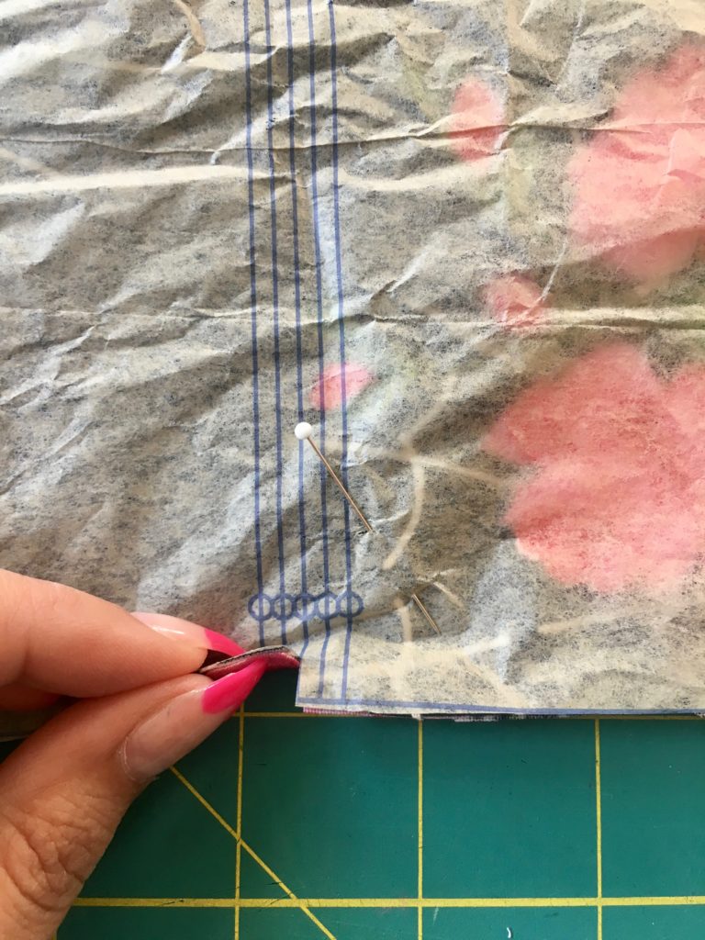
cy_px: 470
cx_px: 352
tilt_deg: -83.7
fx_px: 787
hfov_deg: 48.2
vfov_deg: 61.7
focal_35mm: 29
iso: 50
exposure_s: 1/30
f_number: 2.2
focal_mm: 4.15
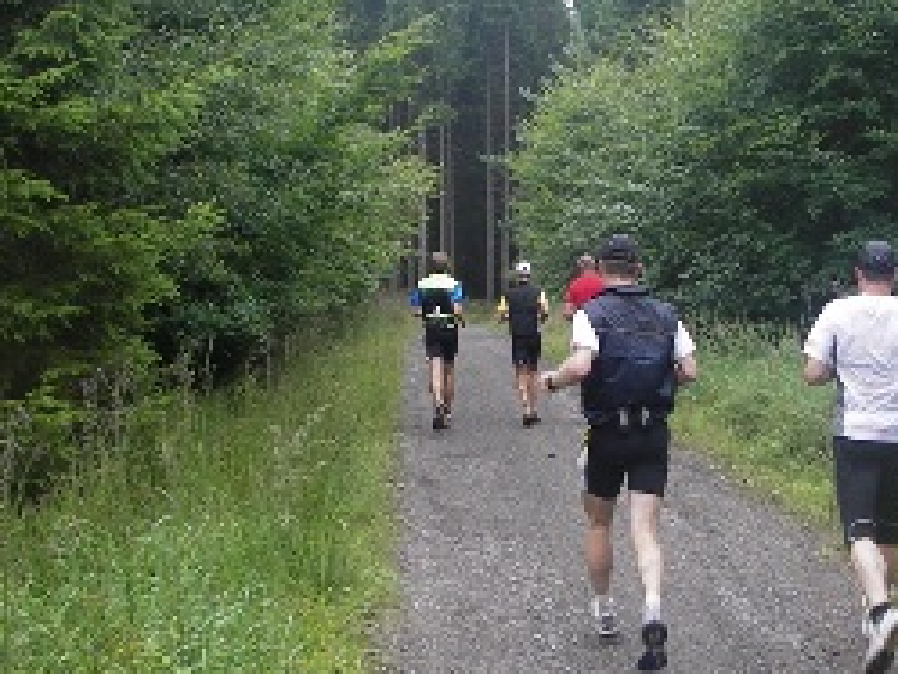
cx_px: 570
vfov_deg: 24.0
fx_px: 1583
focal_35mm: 61
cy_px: 335
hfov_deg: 31.5
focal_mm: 6.3
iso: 50
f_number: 3.3
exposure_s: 1/80
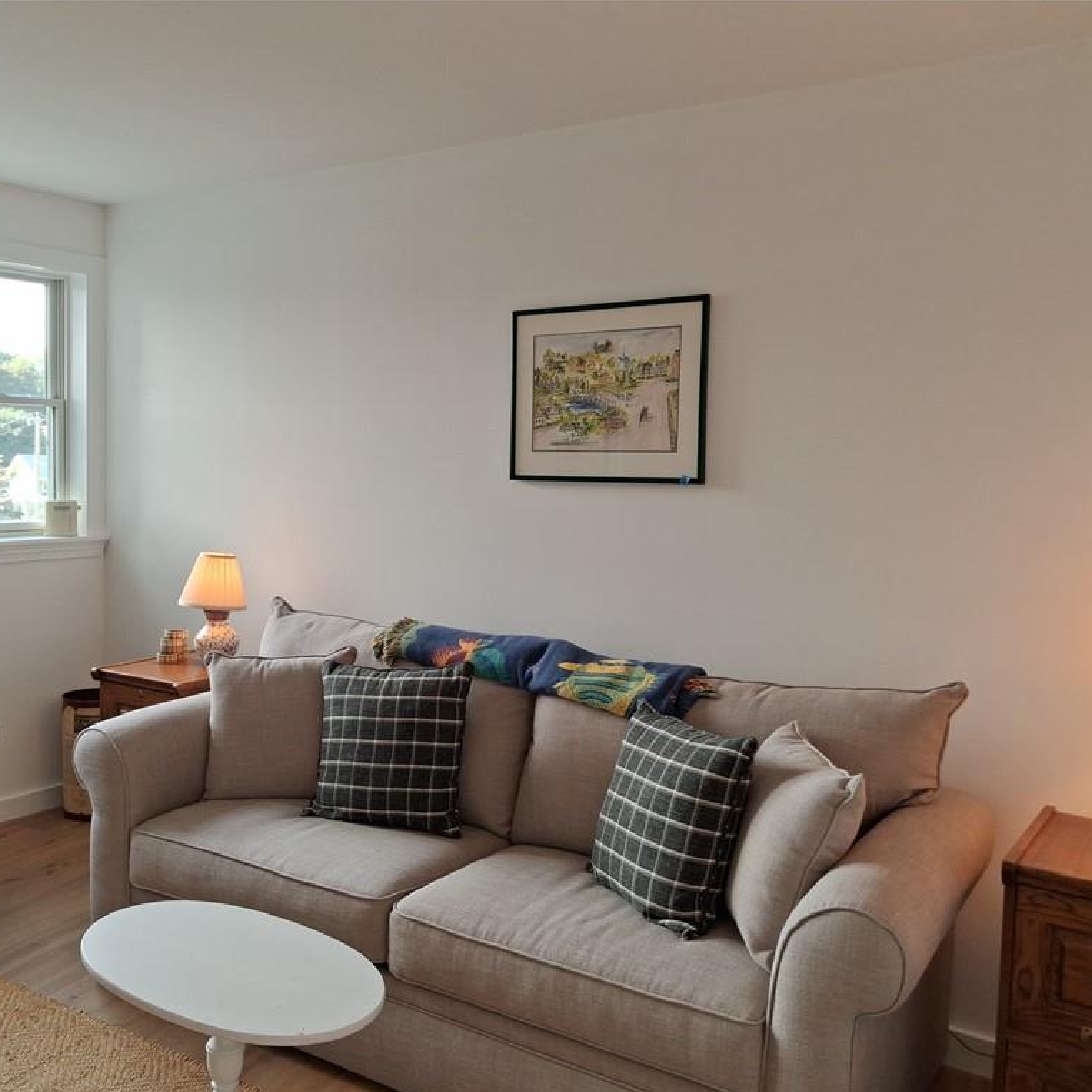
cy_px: 547
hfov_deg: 50.9
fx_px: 1142
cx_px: 465
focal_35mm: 32
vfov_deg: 51.1
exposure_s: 1/120
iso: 100
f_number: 1.8
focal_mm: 4
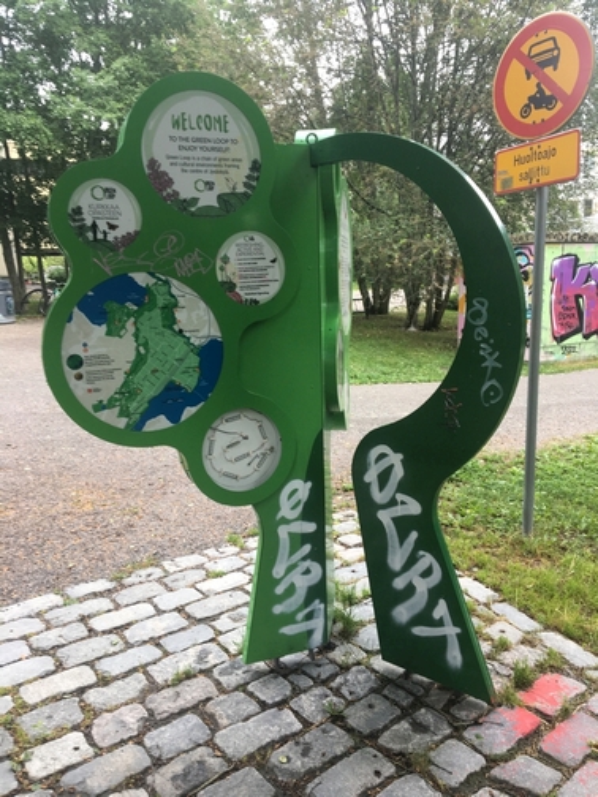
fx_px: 668
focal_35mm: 29
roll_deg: +1.6
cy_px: 398
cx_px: 299
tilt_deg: -9.1
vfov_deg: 61.7
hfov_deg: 48.2
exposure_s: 1/50
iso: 32
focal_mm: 4.15
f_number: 2.2
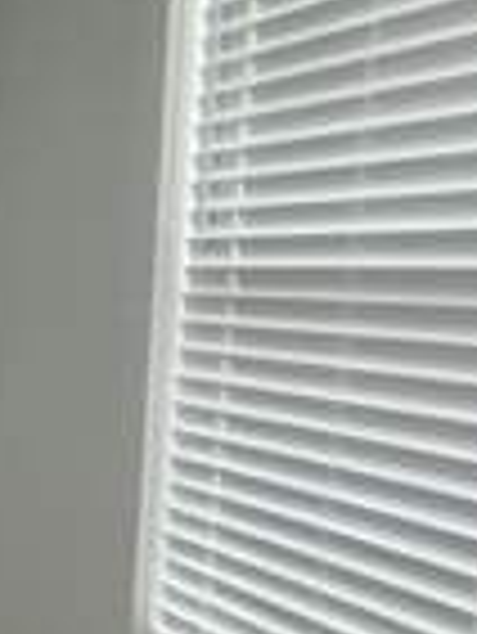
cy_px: 488
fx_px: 1247
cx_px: -536
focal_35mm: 68
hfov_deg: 15.8
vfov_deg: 28.1
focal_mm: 2.22
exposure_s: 1/30
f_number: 2.2
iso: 125
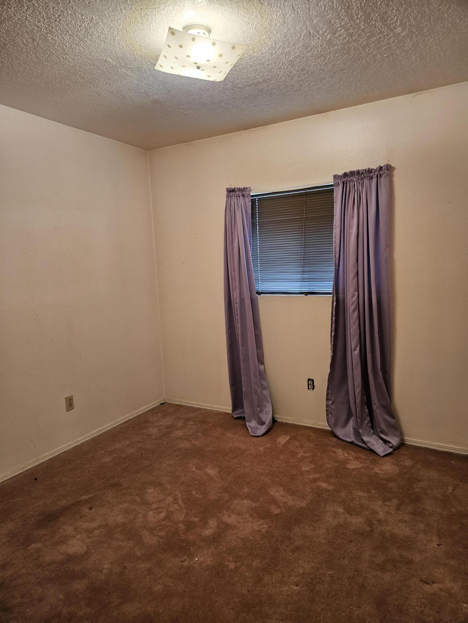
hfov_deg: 58.9
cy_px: 312
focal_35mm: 23
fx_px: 415
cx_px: 234
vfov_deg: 73.9
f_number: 1.8
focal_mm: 5.4
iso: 320
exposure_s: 1/120
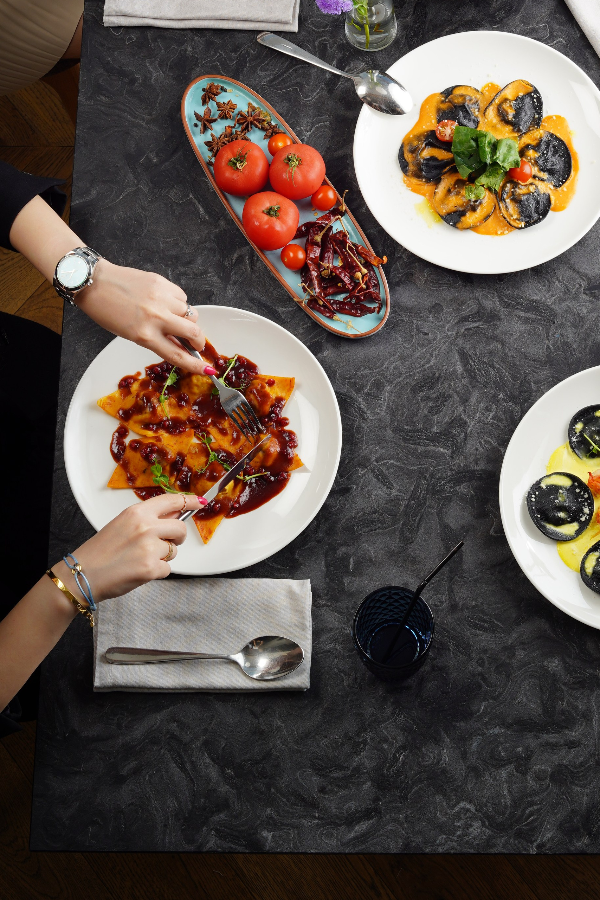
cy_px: 233
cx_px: 396
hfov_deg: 18.1
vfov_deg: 26.7
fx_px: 1875
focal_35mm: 75
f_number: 11
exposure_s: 1/160
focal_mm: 50
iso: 200
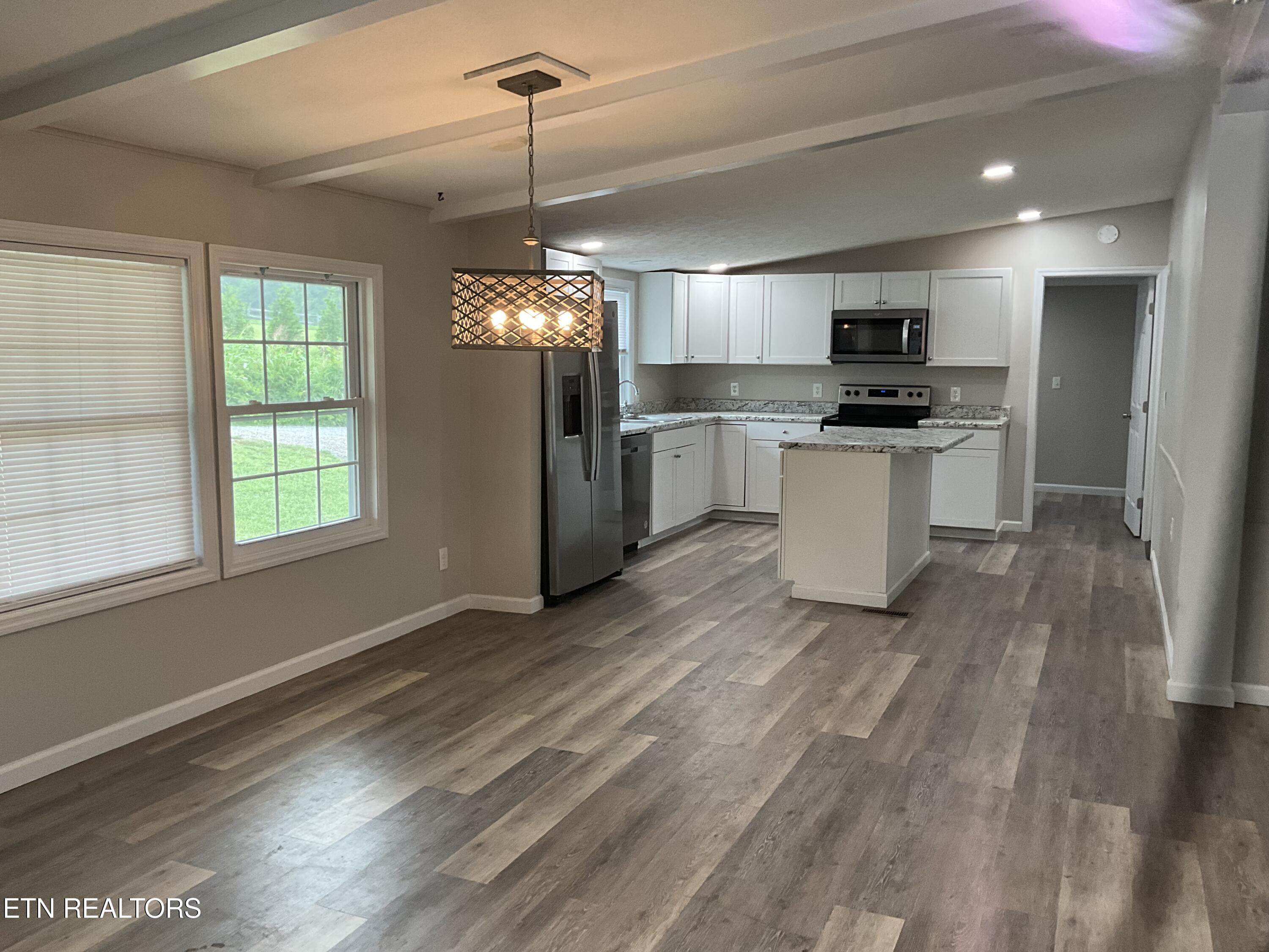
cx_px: 634
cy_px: 476
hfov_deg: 61.7
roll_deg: -0.6
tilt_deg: -7.4
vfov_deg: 48.2
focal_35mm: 29
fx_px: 1063
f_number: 1.8
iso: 80
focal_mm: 3
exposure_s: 1/60
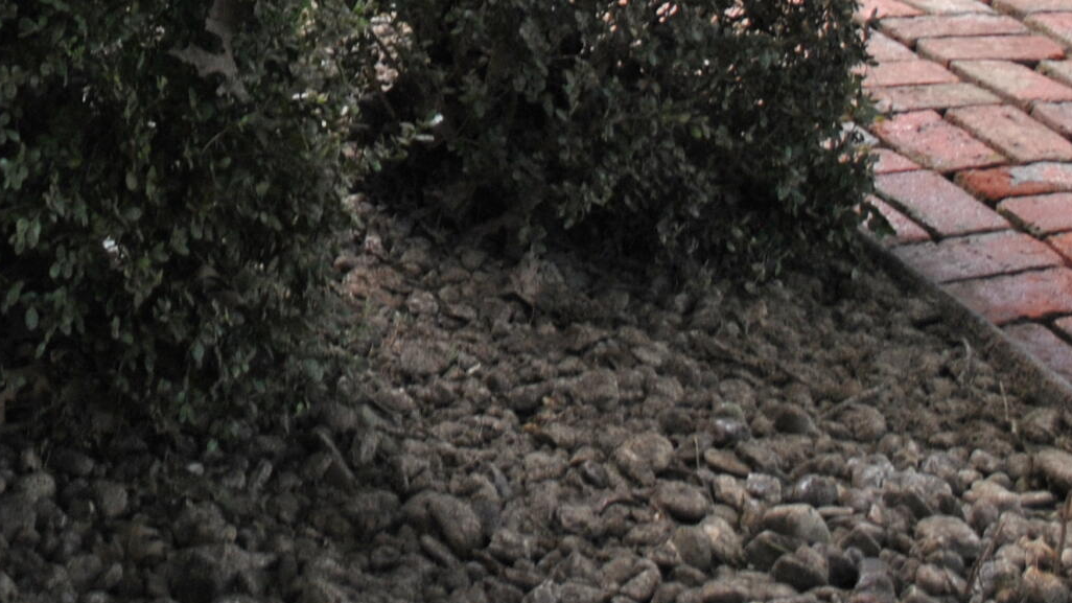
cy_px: -330
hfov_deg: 22.1
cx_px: -48
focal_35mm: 92
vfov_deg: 12.4
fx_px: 2615
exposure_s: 1/60
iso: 200
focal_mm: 20
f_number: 4
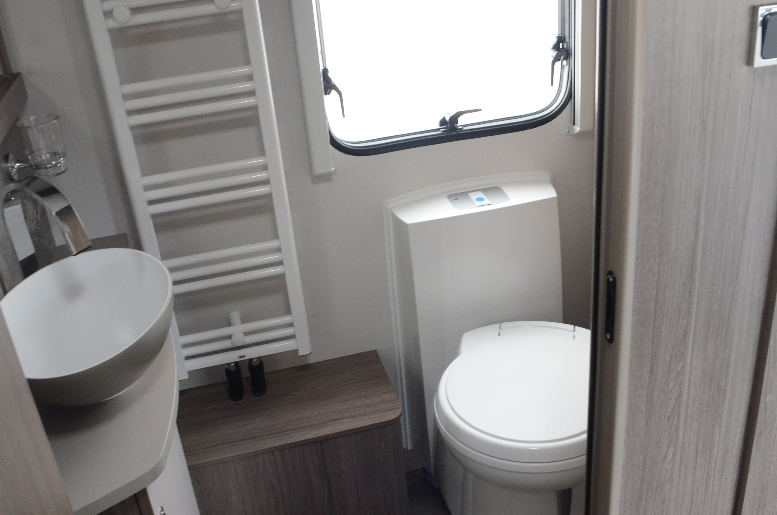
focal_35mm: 36
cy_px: 258
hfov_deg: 53.2
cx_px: 388
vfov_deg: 36.7
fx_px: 775
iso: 3200
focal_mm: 24
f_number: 8
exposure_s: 1/20
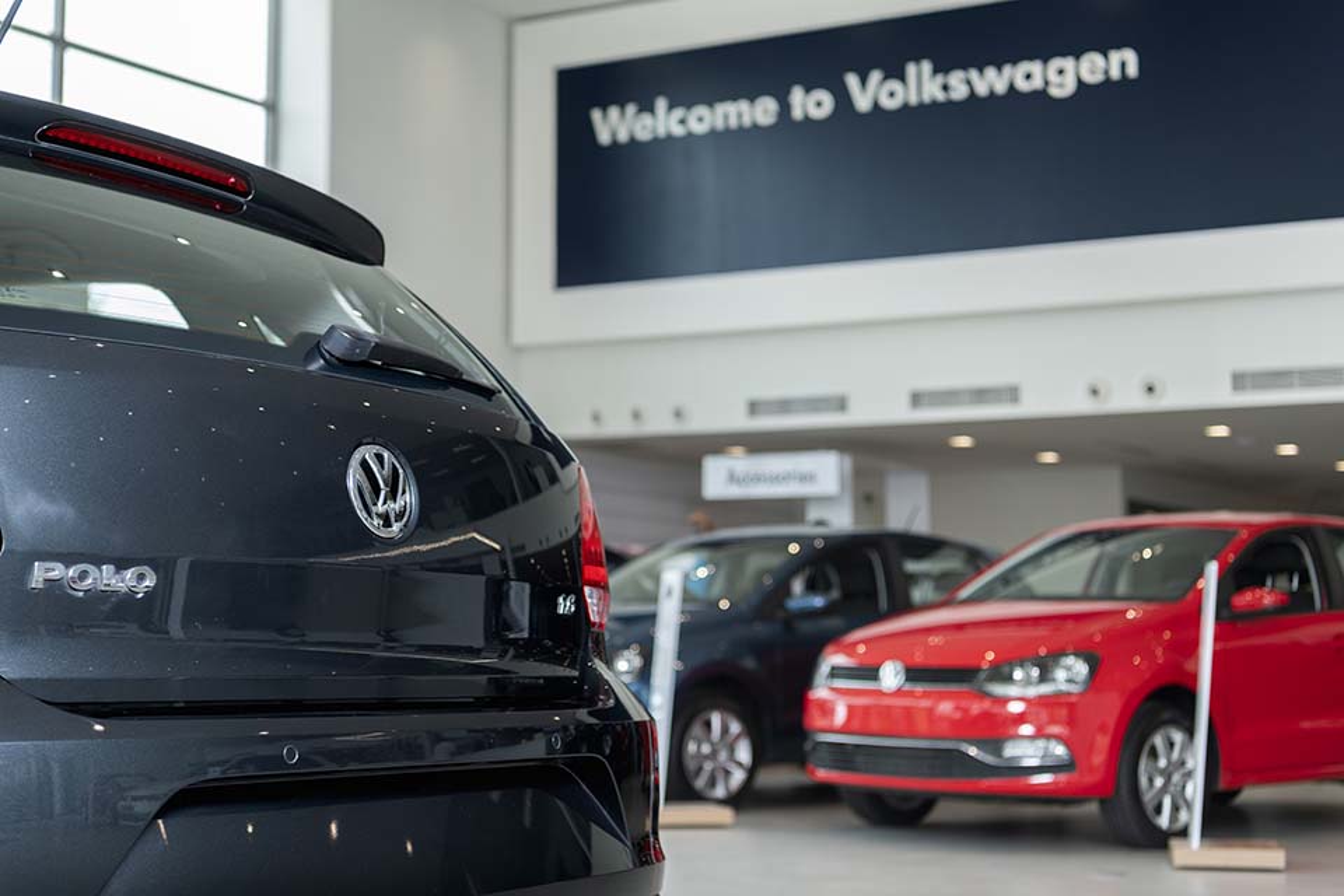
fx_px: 1680
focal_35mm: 45
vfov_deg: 29.9
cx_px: 672
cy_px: 448
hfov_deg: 43.6
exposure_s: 1/320
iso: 200
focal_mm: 45
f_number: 2.8
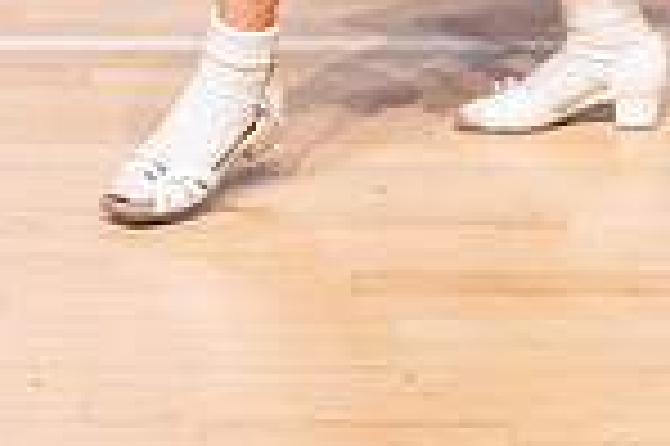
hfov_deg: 8.0
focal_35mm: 257
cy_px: -469
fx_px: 4778
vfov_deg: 5.2
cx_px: 339
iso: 3200
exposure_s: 1/1000
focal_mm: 85
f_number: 1.8
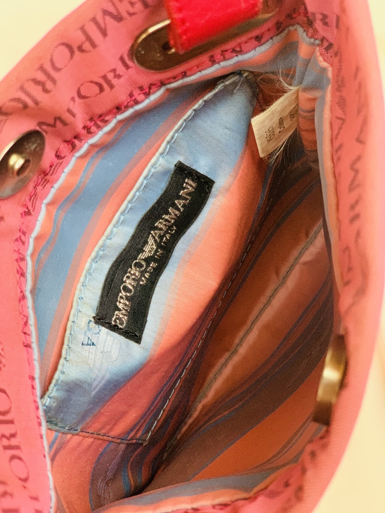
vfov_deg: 36.8
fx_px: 771
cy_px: 256
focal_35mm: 52
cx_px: 192
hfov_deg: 28.0
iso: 320
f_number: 2.4
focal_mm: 6
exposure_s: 1/60
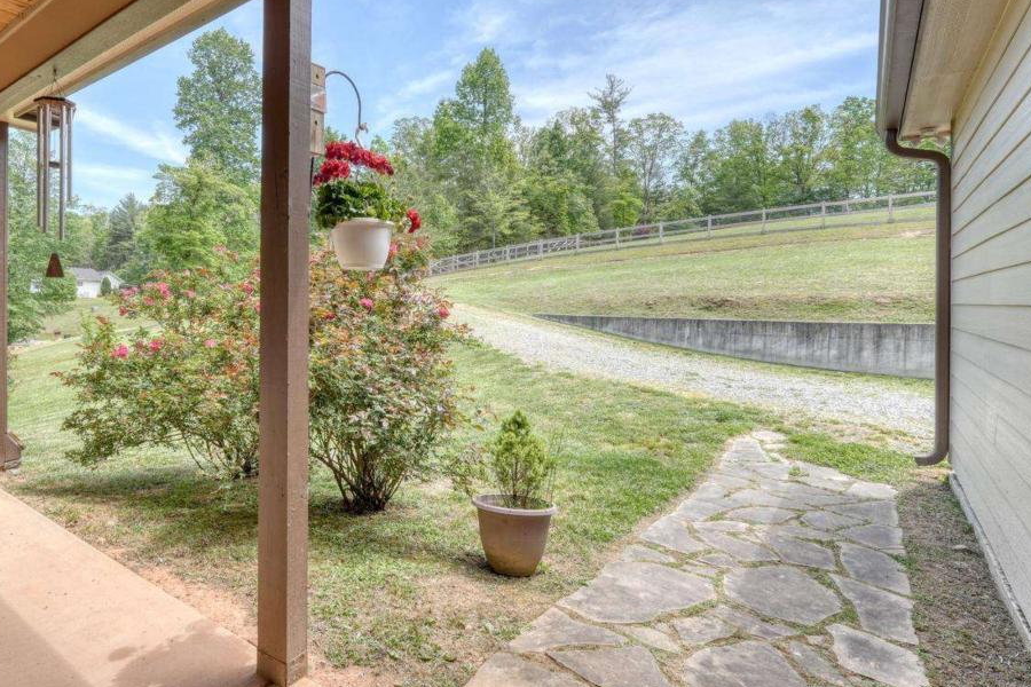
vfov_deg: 61.8
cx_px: 394
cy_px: 306
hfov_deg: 82.6
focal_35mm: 20
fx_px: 573
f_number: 9
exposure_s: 1/25
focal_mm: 10
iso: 125
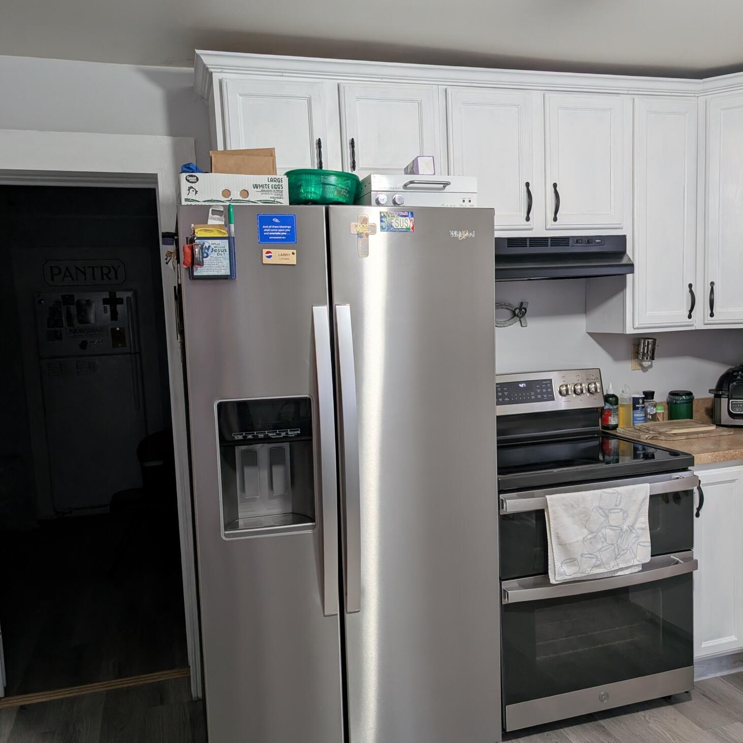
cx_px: 370
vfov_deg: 55.6
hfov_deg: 55.6
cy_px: 402
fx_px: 704
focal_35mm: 29
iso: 88
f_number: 1.68
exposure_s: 1/120
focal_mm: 6.9
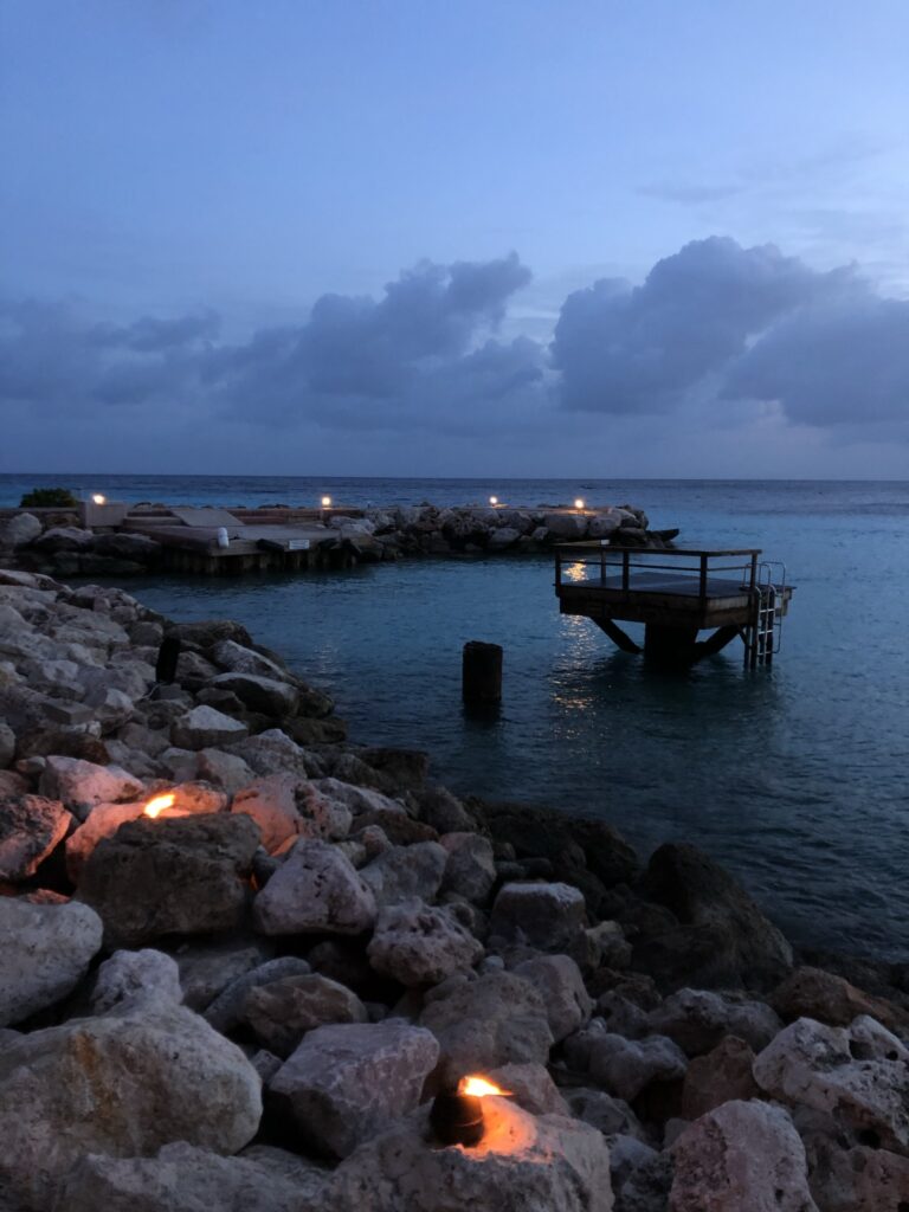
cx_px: 454
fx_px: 980
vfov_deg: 63.4
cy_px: 606
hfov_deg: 49.7
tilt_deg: -6.7
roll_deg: -0.1
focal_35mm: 28
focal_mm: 3.99
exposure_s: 1/17
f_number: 1.8
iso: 50
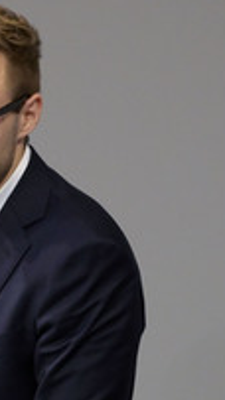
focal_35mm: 861
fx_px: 9144
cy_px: 288
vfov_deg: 2.5
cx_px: -121
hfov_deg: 1.4
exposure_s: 1/320
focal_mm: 370
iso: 10000
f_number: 5.6
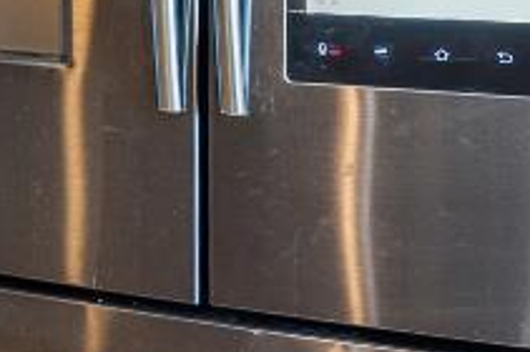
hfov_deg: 13.6
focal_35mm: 121
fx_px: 1779
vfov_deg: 11.0
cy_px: -126
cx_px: -635
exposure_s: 1/1.25
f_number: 5.6
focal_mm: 17
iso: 400
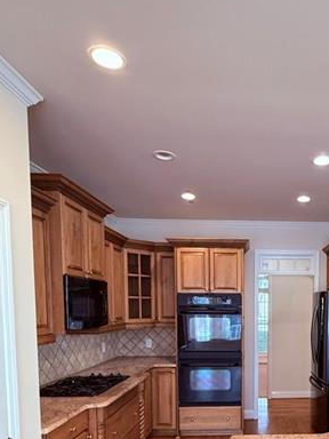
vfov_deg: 59.9
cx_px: 272
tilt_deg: -4.1
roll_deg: -0.3
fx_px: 355
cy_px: 332
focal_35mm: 28
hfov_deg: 46.6
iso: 640
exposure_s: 1/120
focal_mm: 2.22
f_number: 2.2
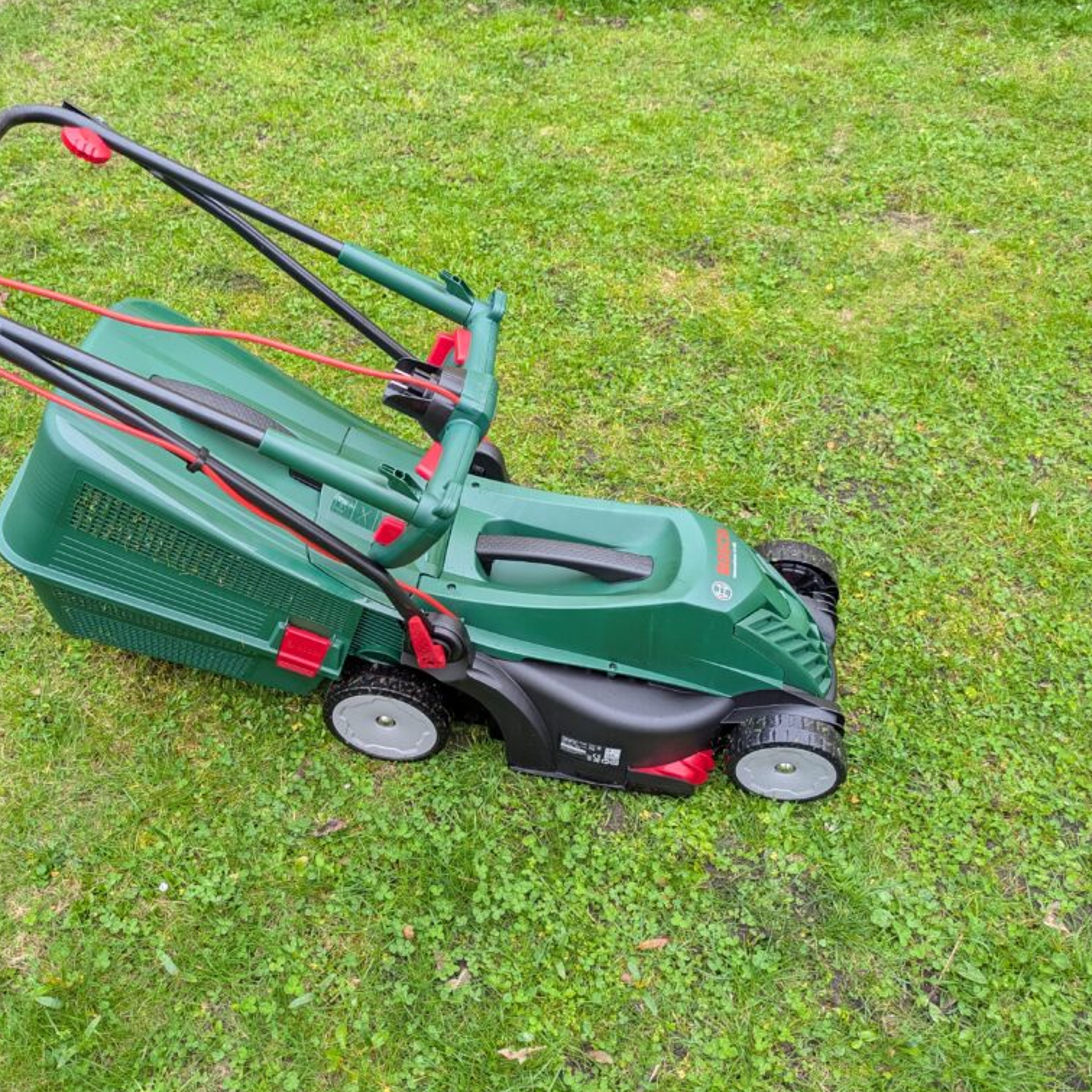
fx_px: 1071
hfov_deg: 53.6
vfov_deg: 54.0
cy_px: 553
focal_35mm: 30
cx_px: 431
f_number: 1.89
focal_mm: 5.43
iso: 103
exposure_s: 1/100
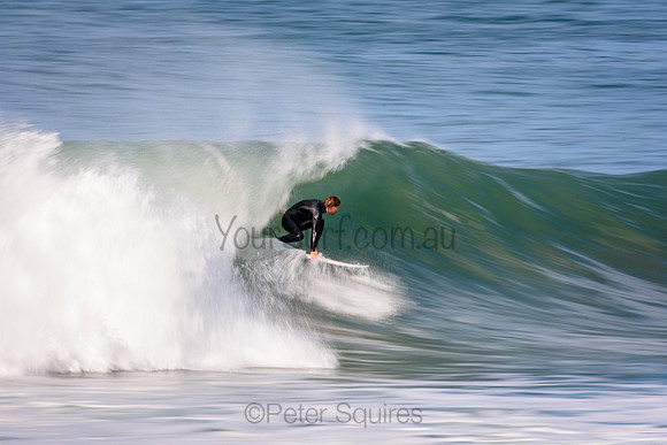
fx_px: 12231
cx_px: 334
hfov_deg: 3.1
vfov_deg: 2.1
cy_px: 222
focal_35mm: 660
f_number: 16
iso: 100
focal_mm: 440
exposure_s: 1/25
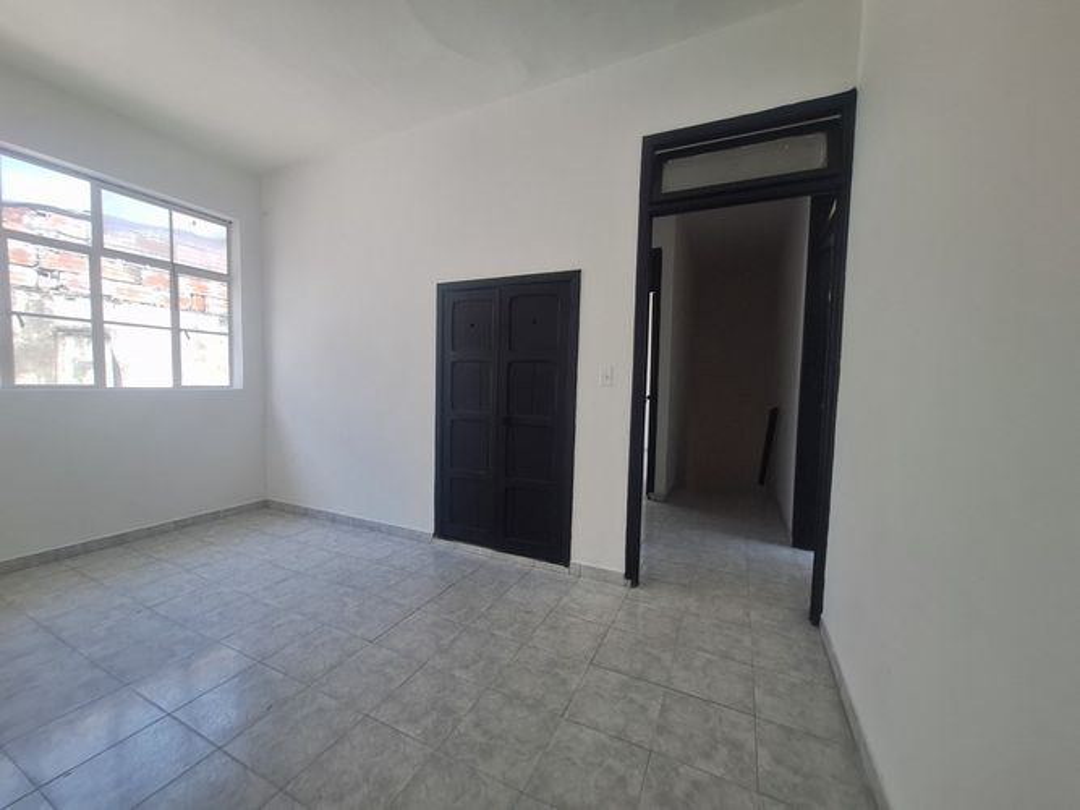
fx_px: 406
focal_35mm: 13
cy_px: 405
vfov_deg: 89.9
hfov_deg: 106.2
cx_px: 540
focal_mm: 1.74
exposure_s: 1/203
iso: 40
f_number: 2.2
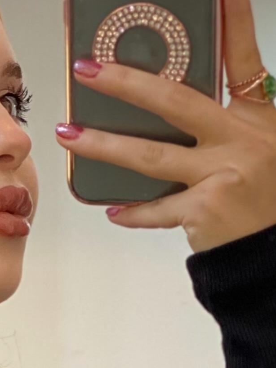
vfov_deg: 7.6
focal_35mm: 256
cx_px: -177
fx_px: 2722
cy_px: 602
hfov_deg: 5.7
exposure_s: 1/100
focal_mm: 6
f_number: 2
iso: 100
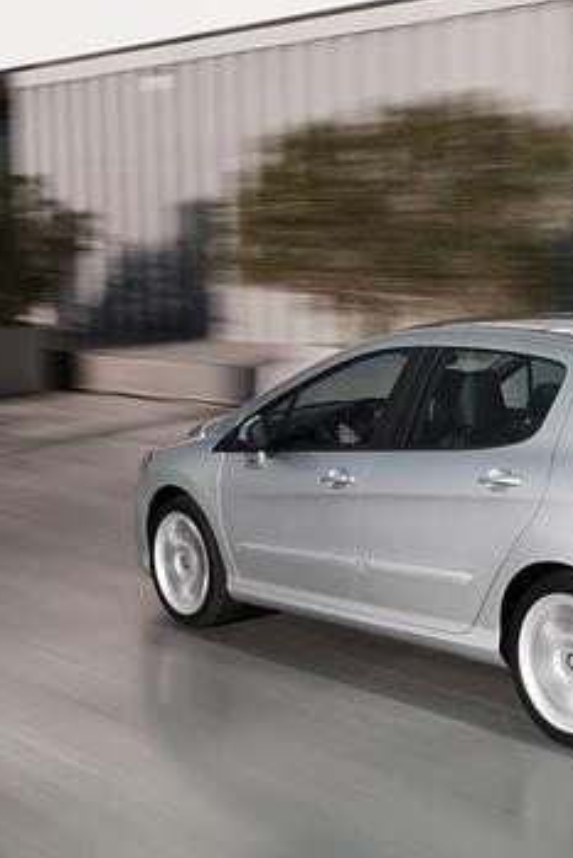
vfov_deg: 30.4
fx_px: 1574
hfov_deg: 20.4
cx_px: 452
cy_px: 343
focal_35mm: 66
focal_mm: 36
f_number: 16
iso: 100
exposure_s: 6
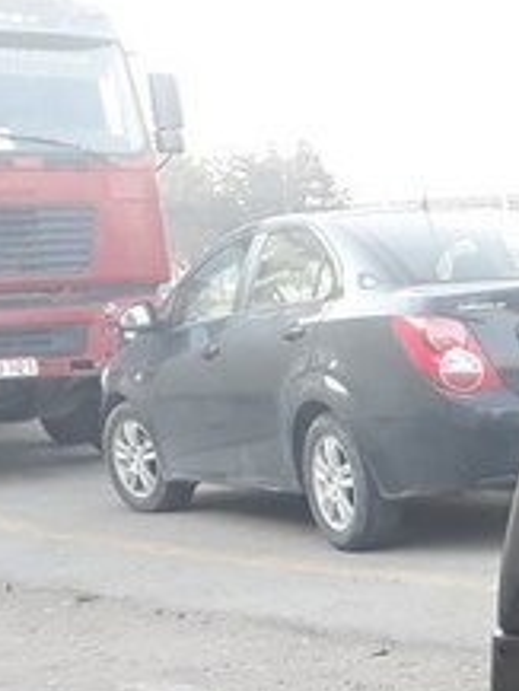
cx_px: 971
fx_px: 1638
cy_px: 658
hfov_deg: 15.2
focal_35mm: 82
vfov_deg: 23.0
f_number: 1.9
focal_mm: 3.6
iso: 40
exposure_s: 1/50
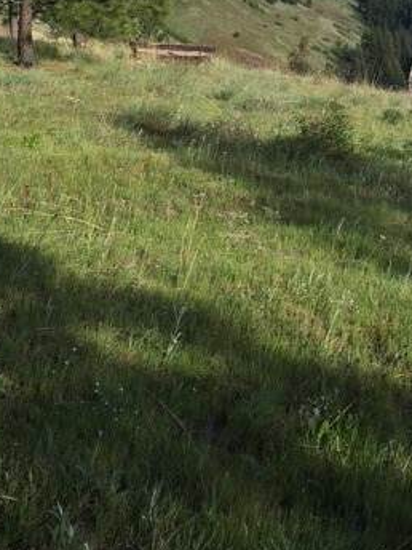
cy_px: 122
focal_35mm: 54
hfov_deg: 27.0
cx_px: 233
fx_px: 857
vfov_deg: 34.6
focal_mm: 4.15
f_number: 2.2
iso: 32
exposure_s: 1/1099
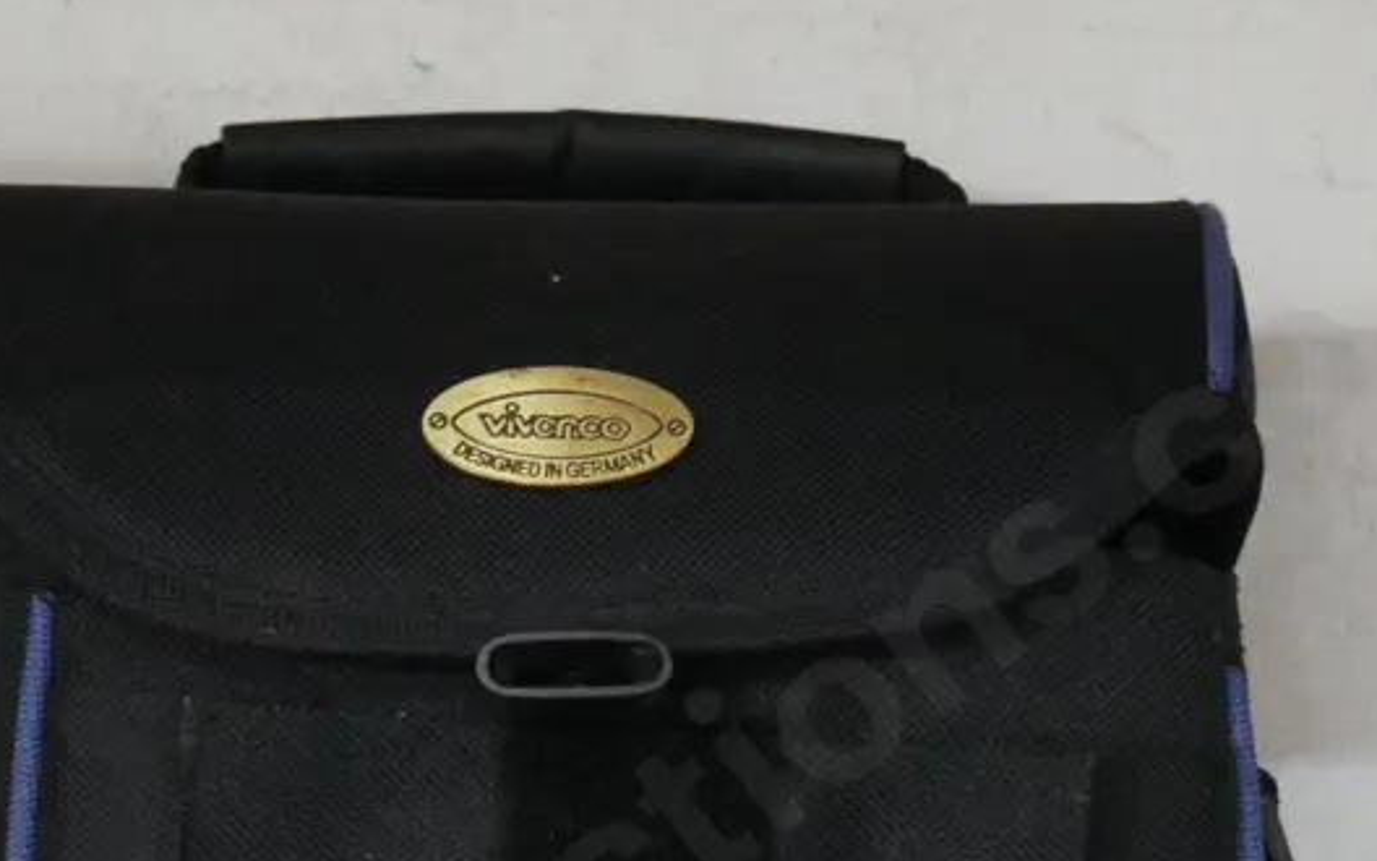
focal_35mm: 107
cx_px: 527
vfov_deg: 12.0
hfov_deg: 19.4
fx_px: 4015
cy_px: 951
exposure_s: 1/40
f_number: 5.3
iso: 3200
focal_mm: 26
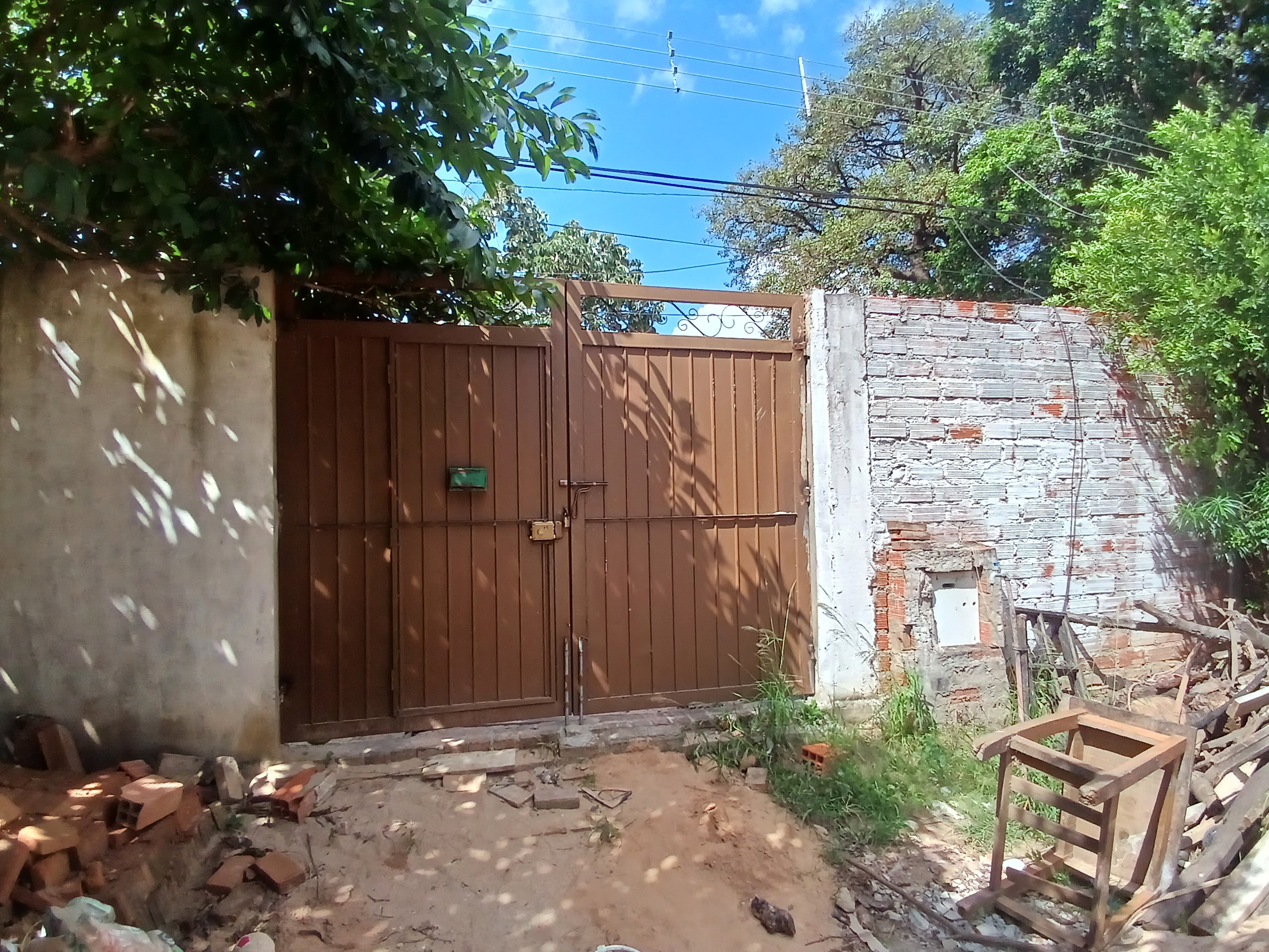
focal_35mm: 17
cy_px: 476
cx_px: 634
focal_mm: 1.4
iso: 50
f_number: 2.2
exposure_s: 1/678
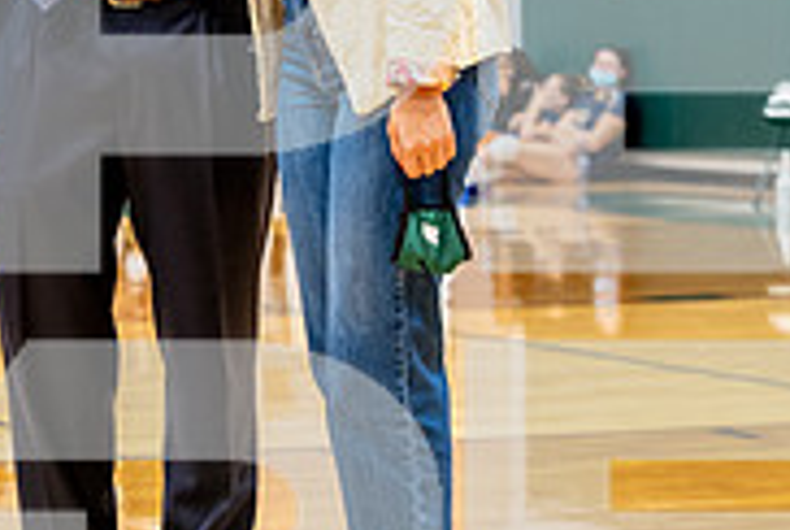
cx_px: -126
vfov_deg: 7.9
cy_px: 46
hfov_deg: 11.6
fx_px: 3825
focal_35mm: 174
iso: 2500
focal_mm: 54
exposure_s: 1/125
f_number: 3.5
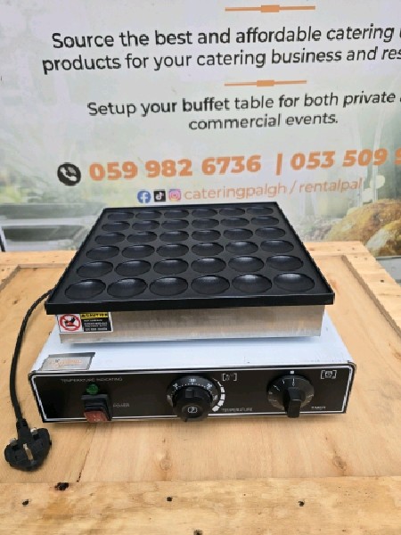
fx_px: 355
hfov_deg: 58.9
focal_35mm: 23
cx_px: 200
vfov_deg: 73.9
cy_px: 268
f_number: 1.7
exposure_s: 1/182
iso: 16
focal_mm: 6.3
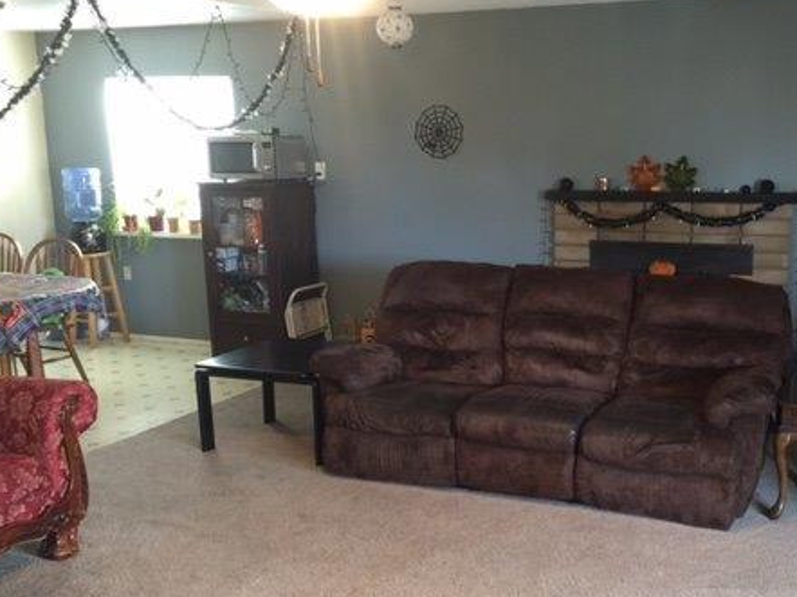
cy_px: 357
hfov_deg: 44.3
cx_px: 521
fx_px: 966
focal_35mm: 42
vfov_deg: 34.2
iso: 80
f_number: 2.2
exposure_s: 1/4
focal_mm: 4.15
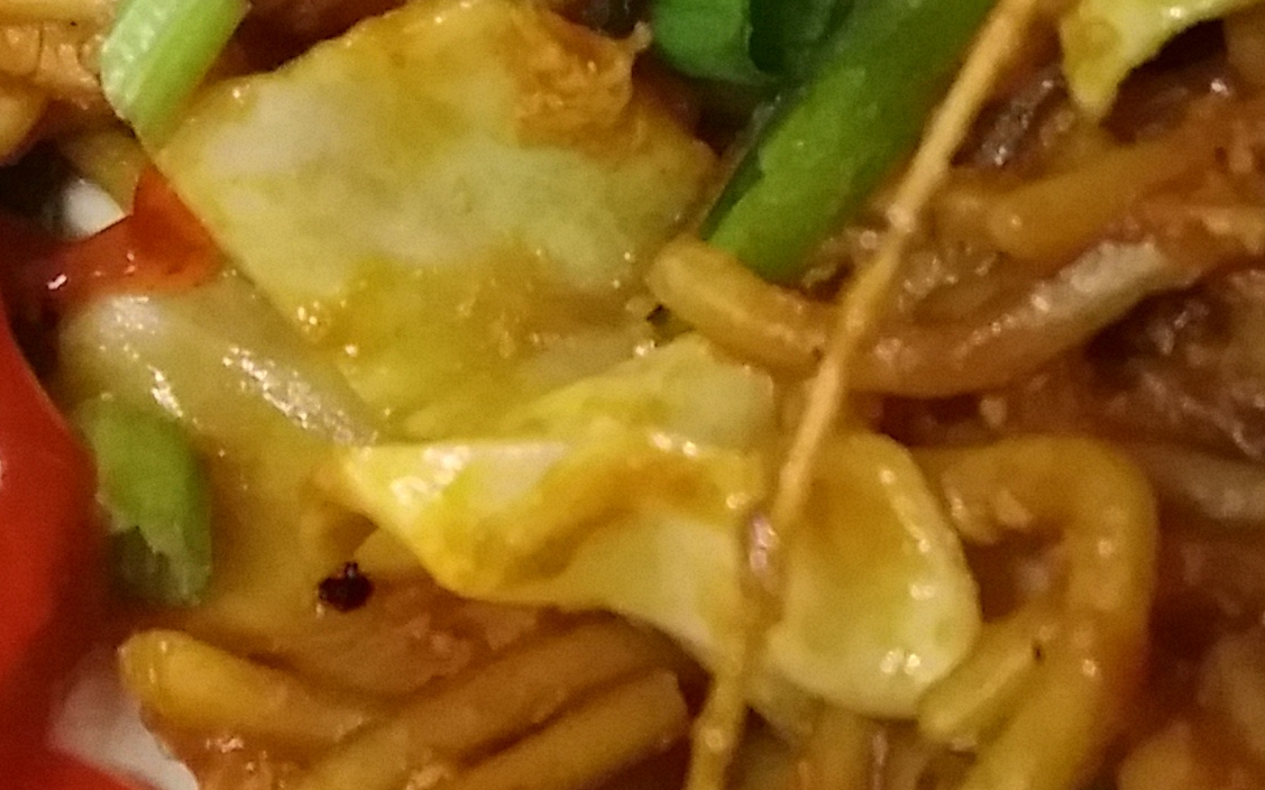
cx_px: 992
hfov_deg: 17.7
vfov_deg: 11.1
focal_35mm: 117
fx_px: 4033
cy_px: 48
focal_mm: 3.7
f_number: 1.9
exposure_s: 1/14
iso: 250
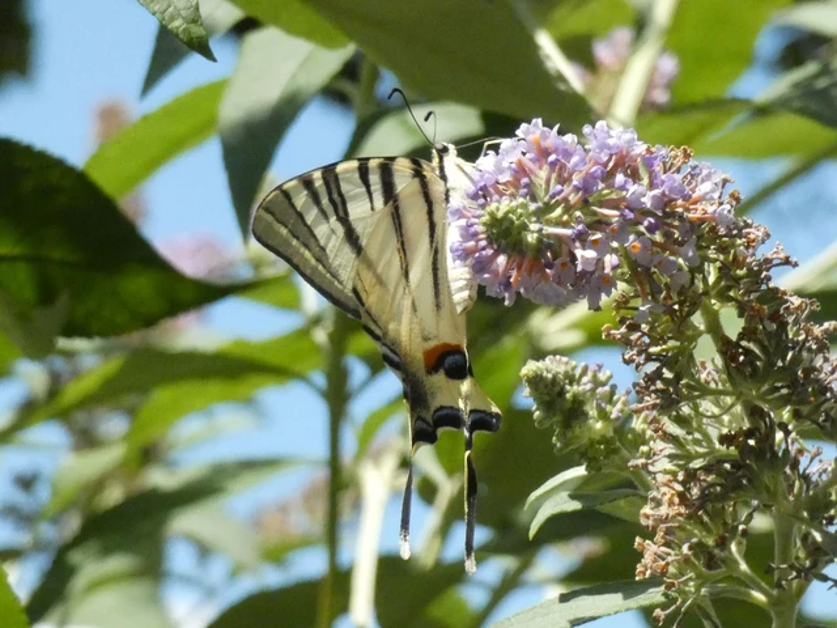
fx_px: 4086
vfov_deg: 8.8
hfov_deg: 11.7
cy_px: 314
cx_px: 418
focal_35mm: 169
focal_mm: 30.2
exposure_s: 1/1300
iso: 1250
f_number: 5.5
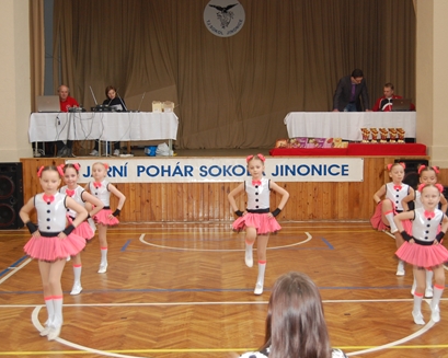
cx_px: 234
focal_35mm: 55
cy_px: 177
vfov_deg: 27.6
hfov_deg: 34.2
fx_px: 729
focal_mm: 32
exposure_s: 1/60
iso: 640
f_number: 4.5
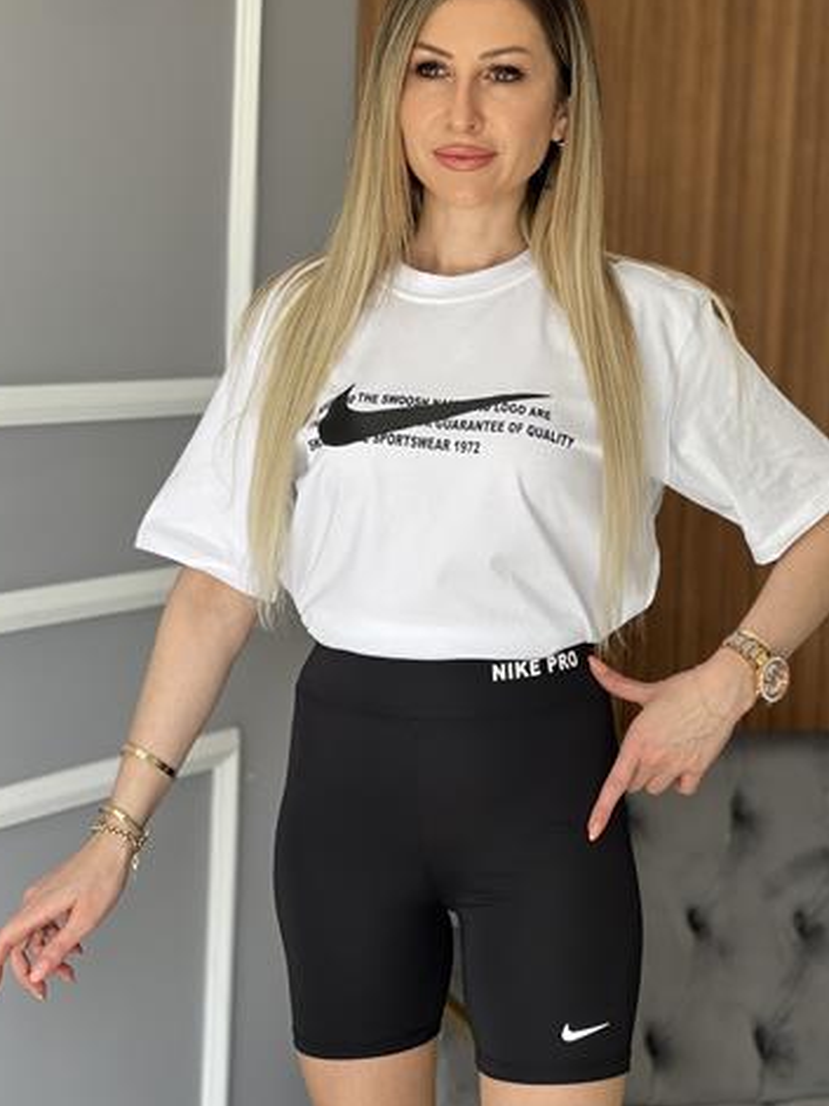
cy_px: 524
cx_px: 425
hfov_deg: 17.4
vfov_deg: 23.0
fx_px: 2715
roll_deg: -2.5
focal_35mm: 85
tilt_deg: -5.3
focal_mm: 9
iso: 100
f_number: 2.8
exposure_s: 1/121
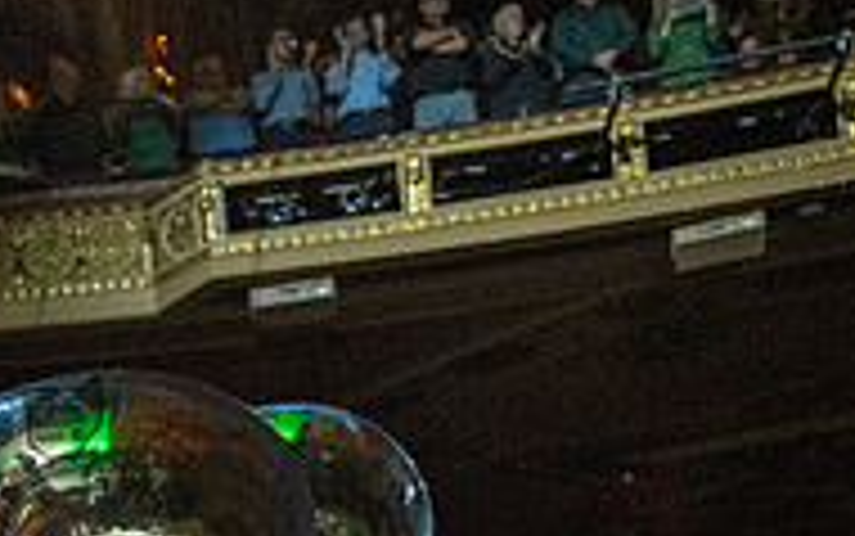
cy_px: 761
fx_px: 1352
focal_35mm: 58
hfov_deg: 34.5
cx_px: 230
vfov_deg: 19.9
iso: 20000
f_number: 2.8
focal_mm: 24
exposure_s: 1/500
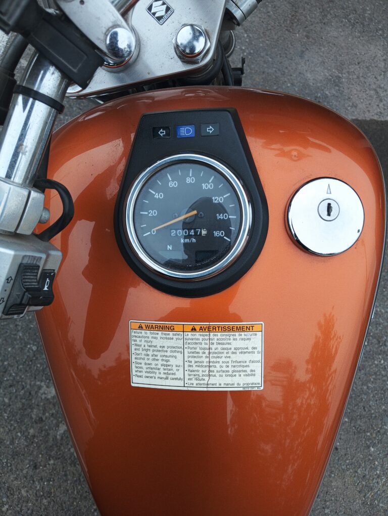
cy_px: 258
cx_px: 194
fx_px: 417
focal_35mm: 28
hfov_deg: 49.9
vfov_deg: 63.4
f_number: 1.8
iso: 50
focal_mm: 4.22
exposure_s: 1/118
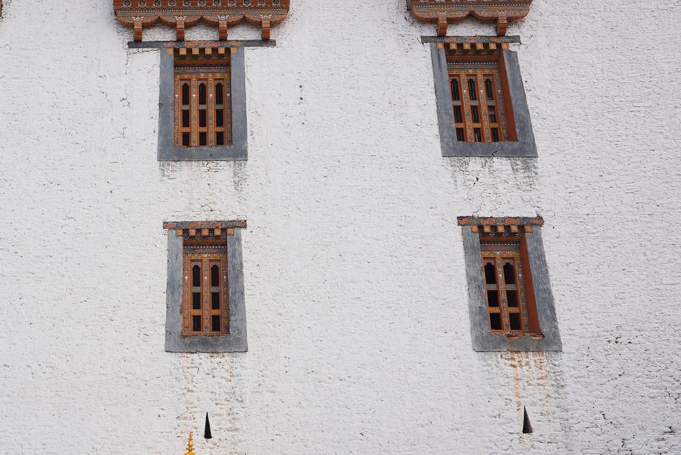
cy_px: 246
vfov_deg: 28.1
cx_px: 169
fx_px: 908
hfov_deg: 40.0
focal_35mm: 48
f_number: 11
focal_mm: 24
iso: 100
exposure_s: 1/100
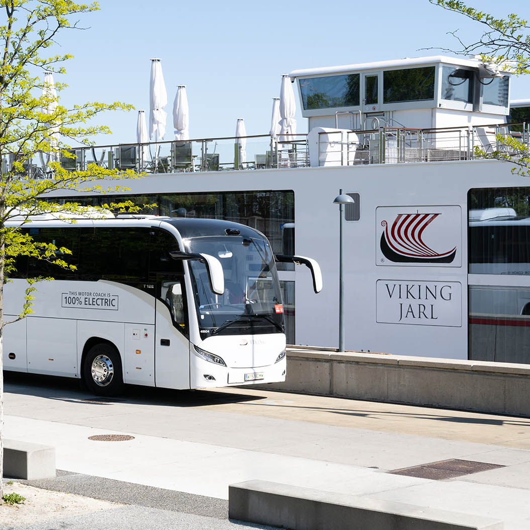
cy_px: 267
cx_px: 209
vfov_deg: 22.8
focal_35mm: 76
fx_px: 1316
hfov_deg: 22.7
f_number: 11
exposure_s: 1/320
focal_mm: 59
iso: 100
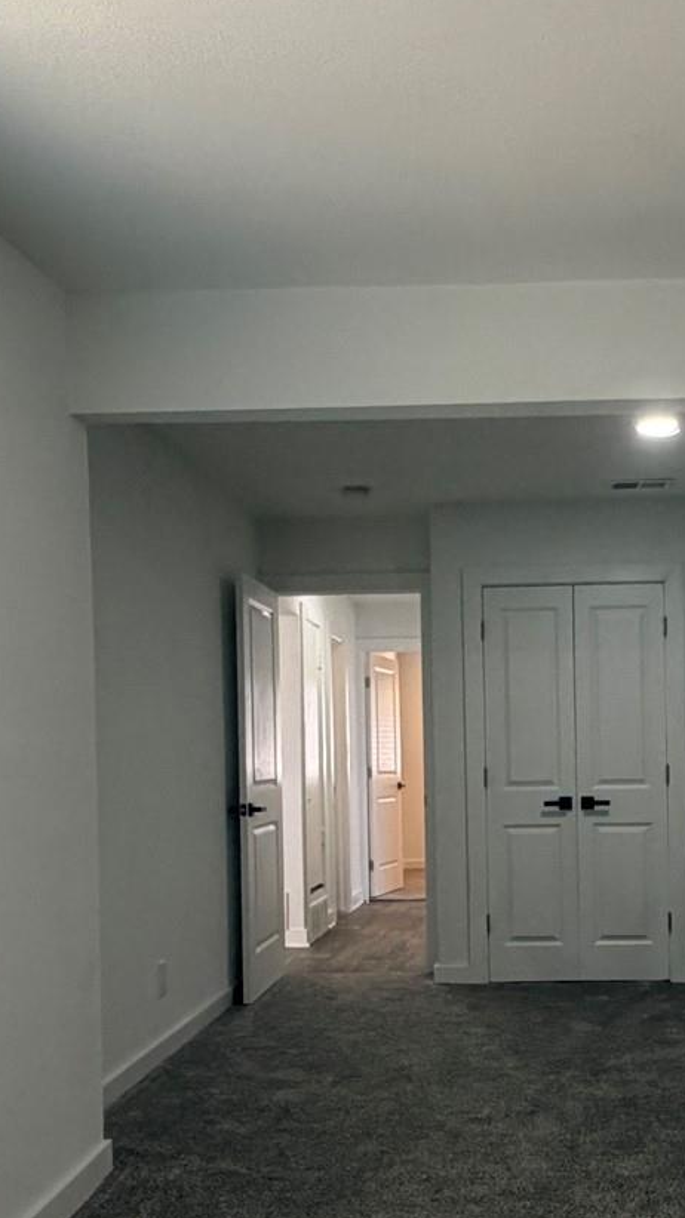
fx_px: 1228
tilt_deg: +0.2
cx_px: 504
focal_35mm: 38
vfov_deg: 52.2
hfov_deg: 30.7
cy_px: 763
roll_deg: +0.8
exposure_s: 1/120
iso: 200
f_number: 2.2
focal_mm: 2.22
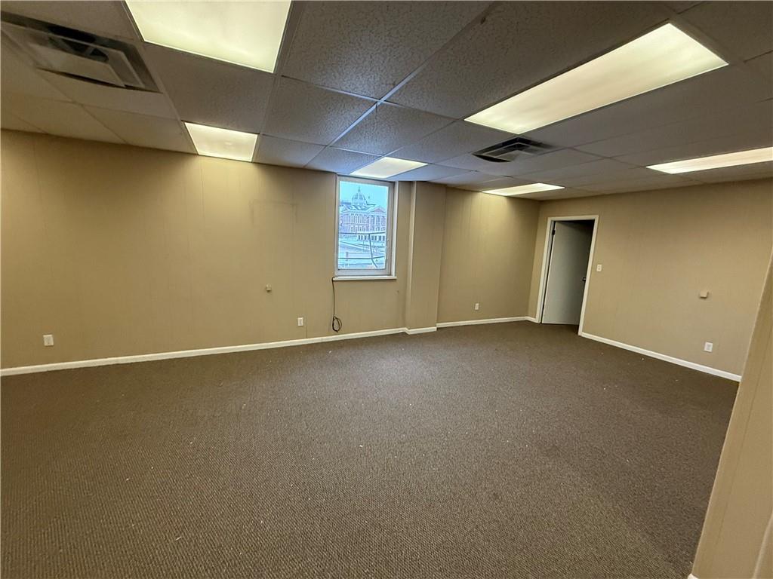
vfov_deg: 85.7
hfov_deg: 102.1
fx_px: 313
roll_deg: -2.5
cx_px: 386
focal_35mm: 14
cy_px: 290
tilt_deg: -8.8
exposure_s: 1/60
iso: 500
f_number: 2.2
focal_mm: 2.22
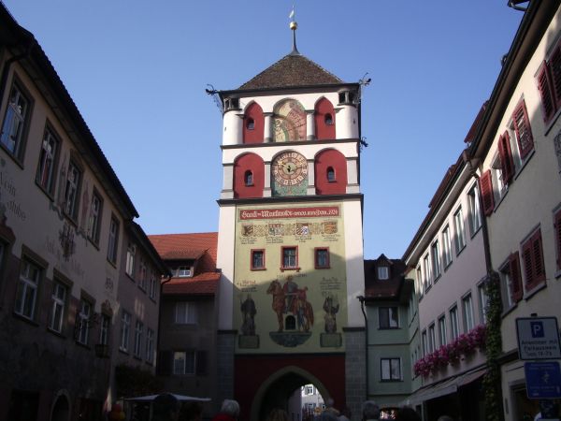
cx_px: 280
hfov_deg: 52.6
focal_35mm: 35
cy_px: 210
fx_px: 567
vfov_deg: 40.7
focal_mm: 5.8
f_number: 4.3
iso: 50
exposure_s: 1/400
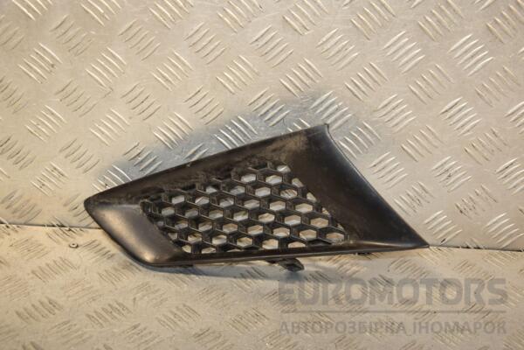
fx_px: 1048
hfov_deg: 28.1
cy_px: 175
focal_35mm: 72
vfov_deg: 18.9
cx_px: 262
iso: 800
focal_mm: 48
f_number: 5.6
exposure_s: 1/200
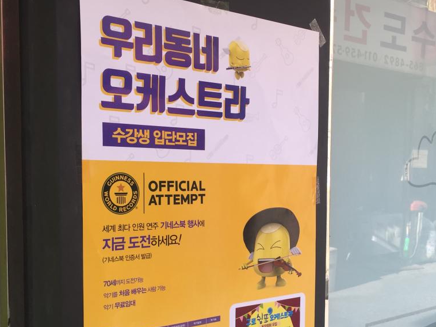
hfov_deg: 38.6
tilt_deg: -4.5
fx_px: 617
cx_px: 284
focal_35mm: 49
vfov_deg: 29.4
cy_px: 220
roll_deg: -1.4
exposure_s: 1/146
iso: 32
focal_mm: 4.15
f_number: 2.2
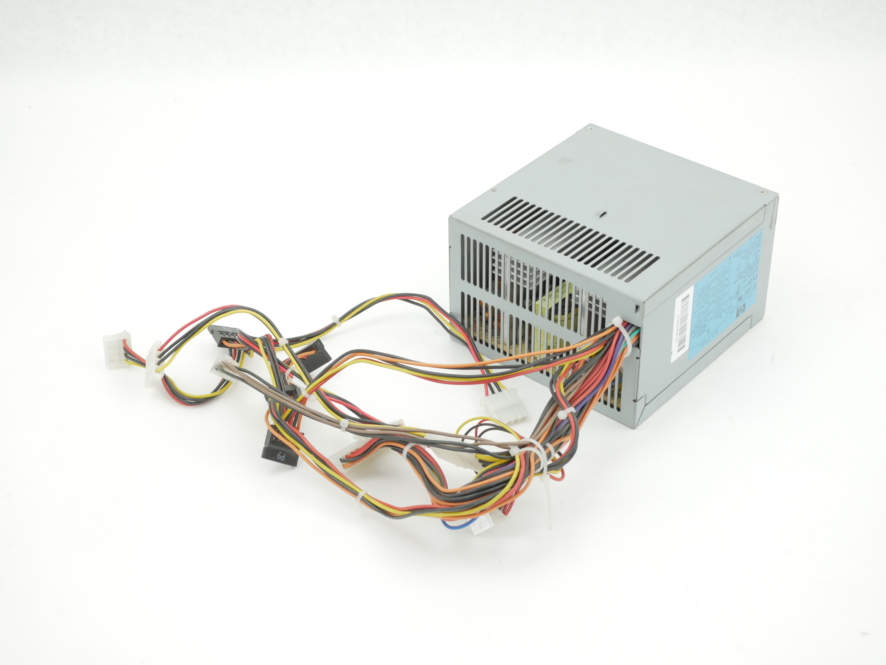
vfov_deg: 24.4
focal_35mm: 60
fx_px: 1536
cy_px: 332
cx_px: 443
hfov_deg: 32.2
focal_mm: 30
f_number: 5.6
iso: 800
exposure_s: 1/100
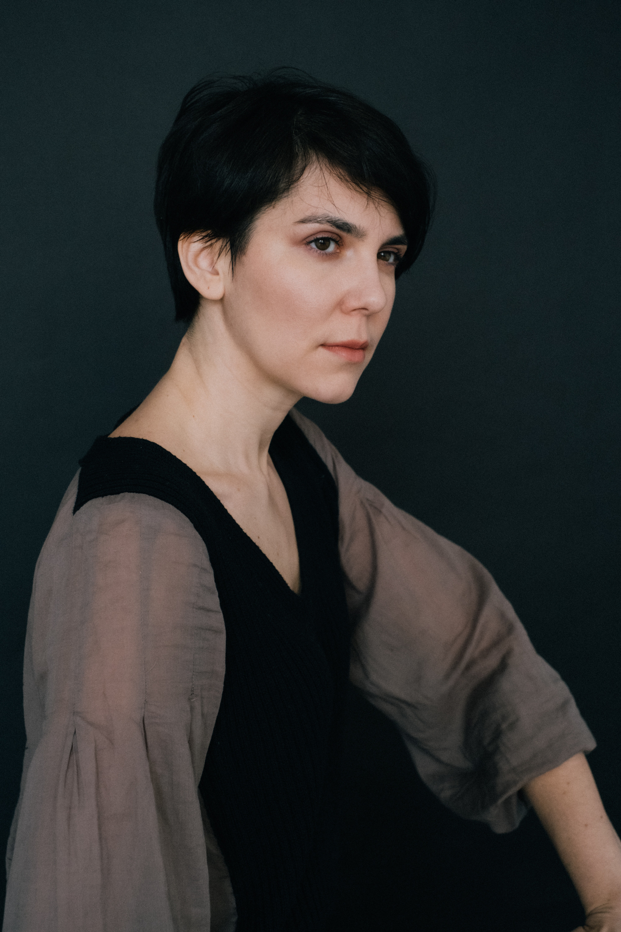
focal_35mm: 53
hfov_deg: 25.5
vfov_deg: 37.5
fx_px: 1371
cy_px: 466
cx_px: 310
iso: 2500
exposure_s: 1/125
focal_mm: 35
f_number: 4
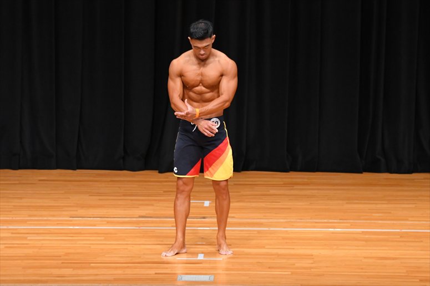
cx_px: 215
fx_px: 3044
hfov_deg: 8.1
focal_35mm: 255
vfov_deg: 5.4
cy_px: 143
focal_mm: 170
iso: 4000
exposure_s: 1/400
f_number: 5.6
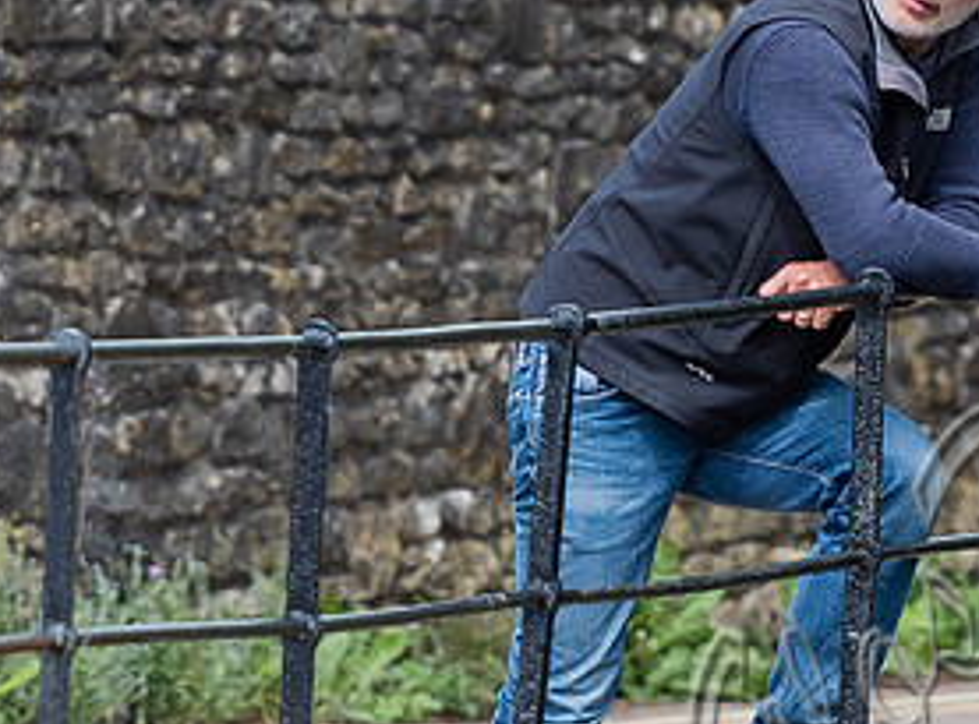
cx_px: 888
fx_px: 31328
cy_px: 379
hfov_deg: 1.8
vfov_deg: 1.3
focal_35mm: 1113
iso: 400
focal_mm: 200
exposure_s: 1/2000
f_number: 2.8
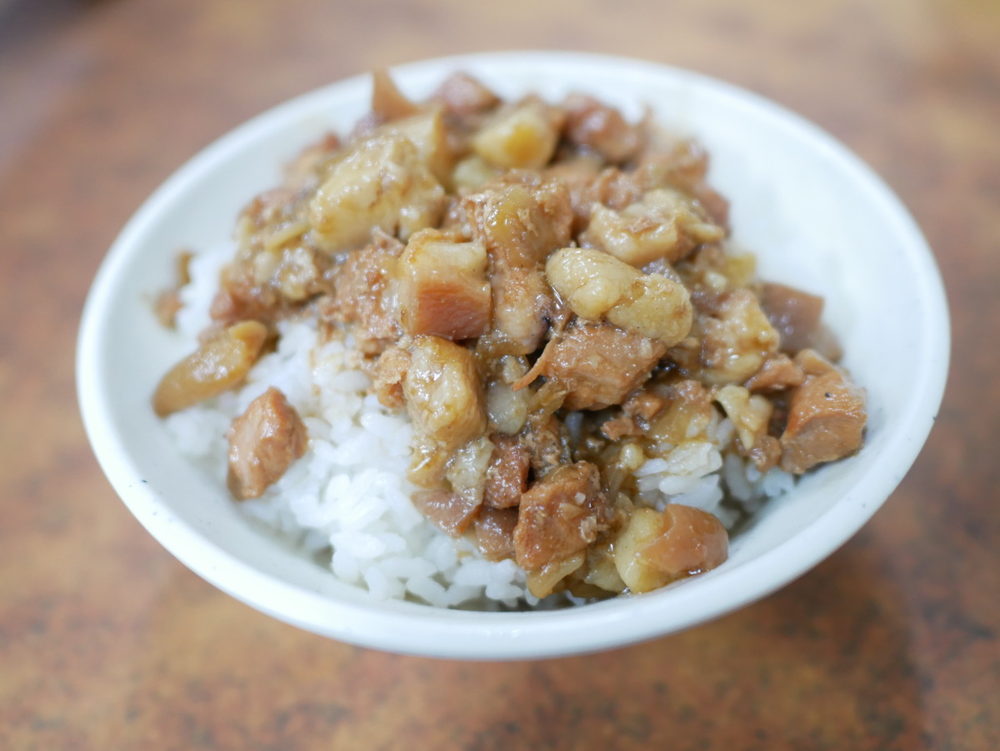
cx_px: 500
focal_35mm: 30
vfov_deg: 46.8
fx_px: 867
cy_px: 376
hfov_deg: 59.9
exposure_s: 1/60
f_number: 1.7
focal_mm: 15
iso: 800
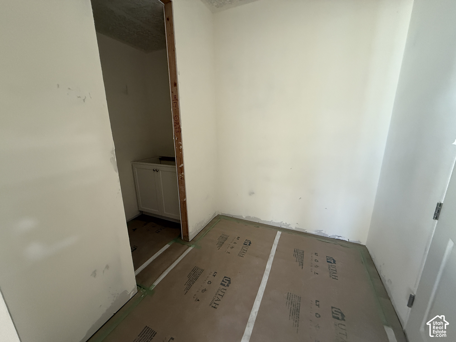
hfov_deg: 102.1
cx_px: 228
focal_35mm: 14
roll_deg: +1.3
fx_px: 184
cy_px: 171
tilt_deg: -12.5
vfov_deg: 85.7
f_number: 2.2
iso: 640
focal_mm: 2.22
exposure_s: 1/60
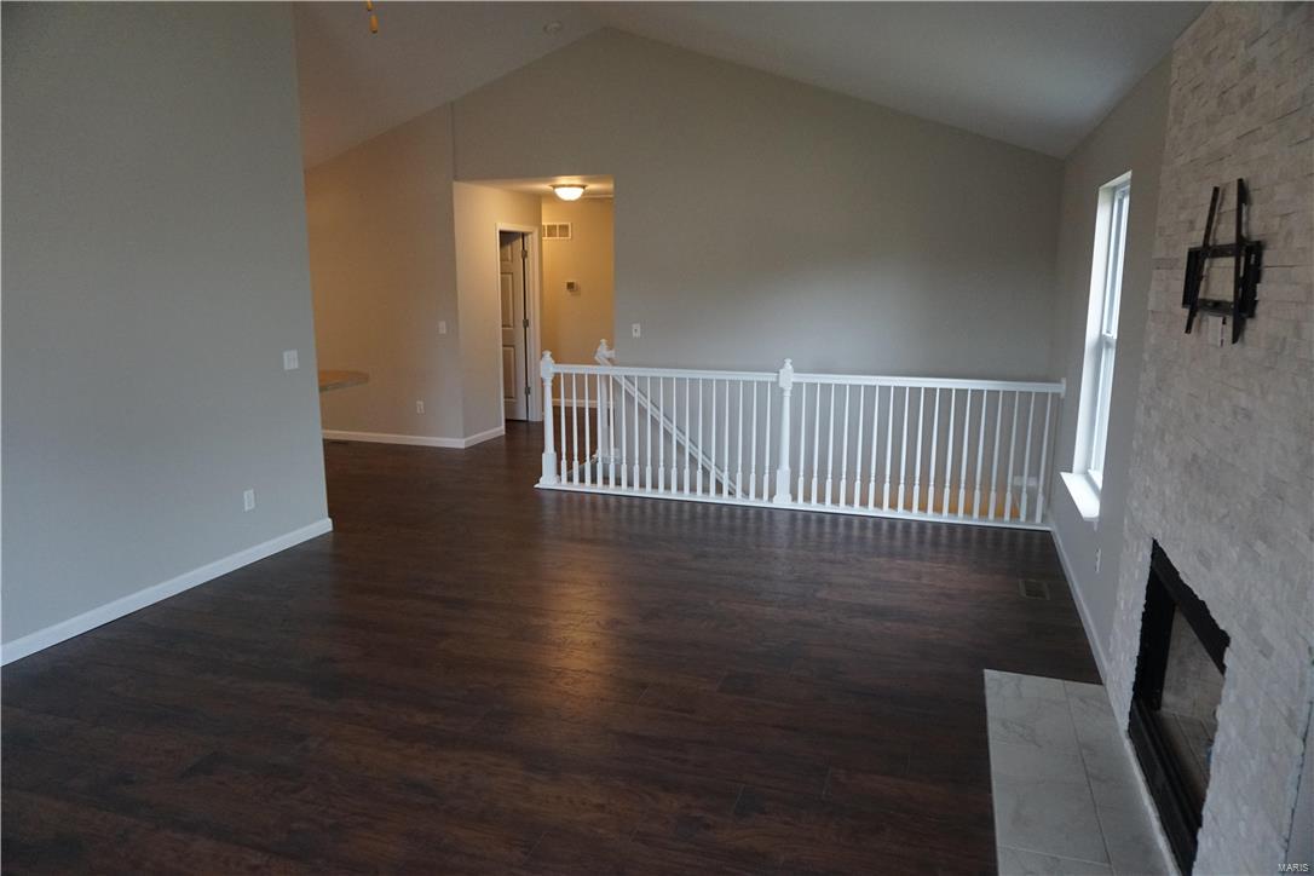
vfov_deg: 53.1
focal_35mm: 24
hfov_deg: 73.7
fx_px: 876
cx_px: 657
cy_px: 438
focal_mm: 16
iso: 1600
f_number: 3.5
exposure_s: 1/160
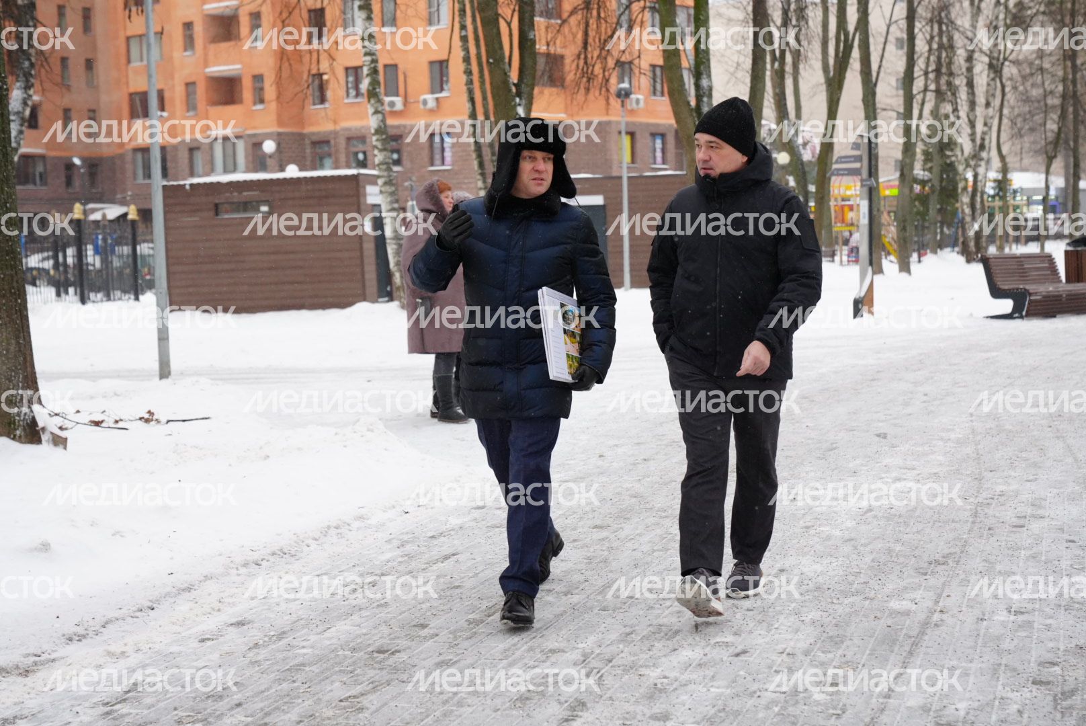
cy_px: 363
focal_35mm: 55
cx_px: 543
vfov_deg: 24.7
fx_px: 1660
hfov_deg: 36.2
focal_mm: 55
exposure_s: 1/500
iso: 2000
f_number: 4.5
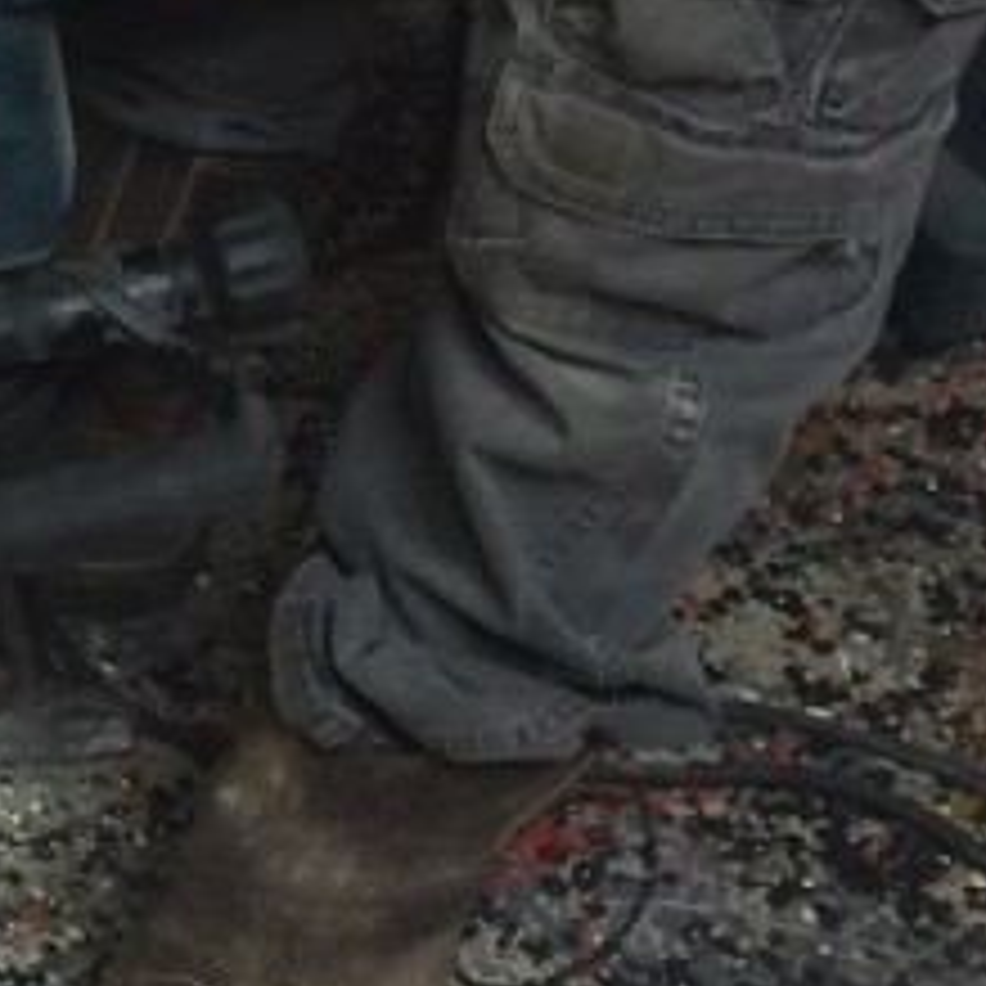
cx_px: -599
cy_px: 167
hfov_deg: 13.5
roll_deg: +0.0
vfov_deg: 14.4
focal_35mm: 120
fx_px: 3867
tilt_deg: -44.8
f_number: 2.2
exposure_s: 1/30
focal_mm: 4.15
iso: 80
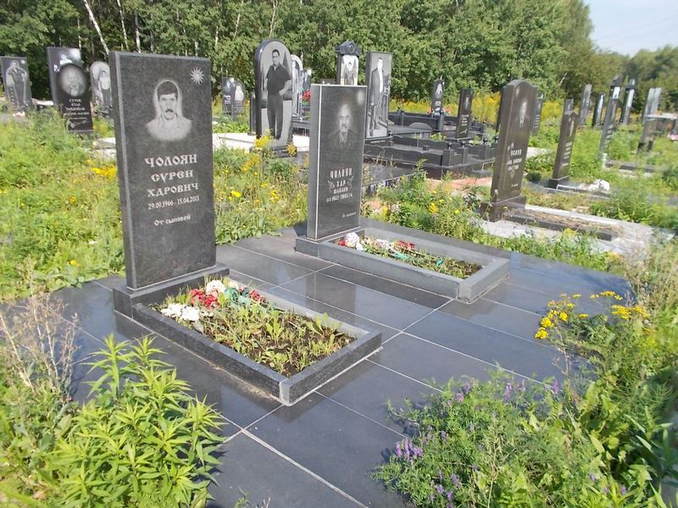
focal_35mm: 26
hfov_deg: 67.3
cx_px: 339
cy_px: 254
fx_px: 509
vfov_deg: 53.1
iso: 80
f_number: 8
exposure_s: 1/80
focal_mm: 4.6
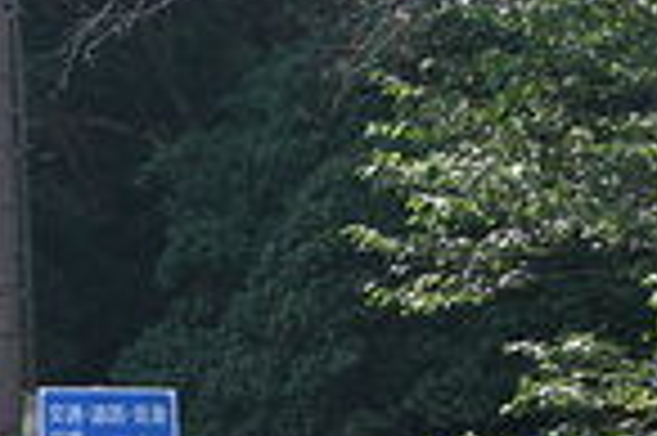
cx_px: -1055
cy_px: 393
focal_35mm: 235
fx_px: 4284
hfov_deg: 7.9
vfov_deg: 5.8
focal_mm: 28
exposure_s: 1/250
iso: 100
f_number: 5.6
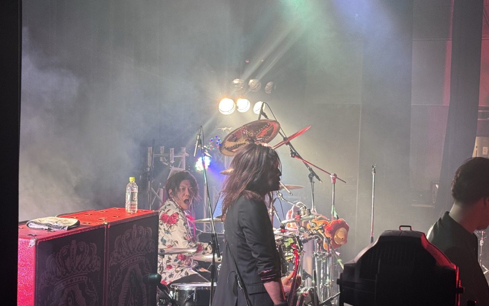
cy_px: 187
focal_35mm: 66
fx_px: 880
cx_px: 272
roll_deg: -1.4
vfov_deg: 19.7
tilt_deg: -4.0
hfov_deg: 31.0
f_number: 1.78
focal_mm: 6.76
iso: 125
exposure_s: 1/60
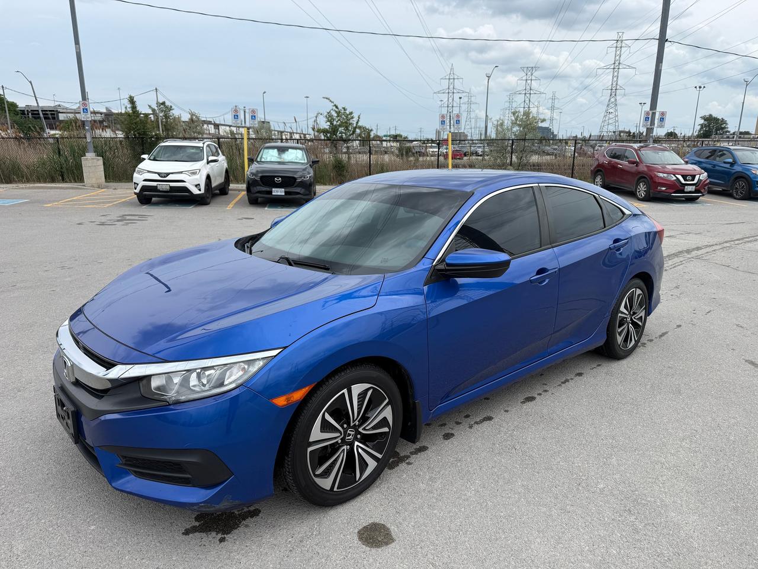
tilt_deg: -14.5
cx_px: 379
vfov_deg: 56.8
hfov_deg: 71.6
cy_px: 284
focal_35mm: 24
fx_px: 526
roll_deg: -1.5
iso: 80
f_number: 1.78
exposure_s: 1/2232
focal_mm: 6.76
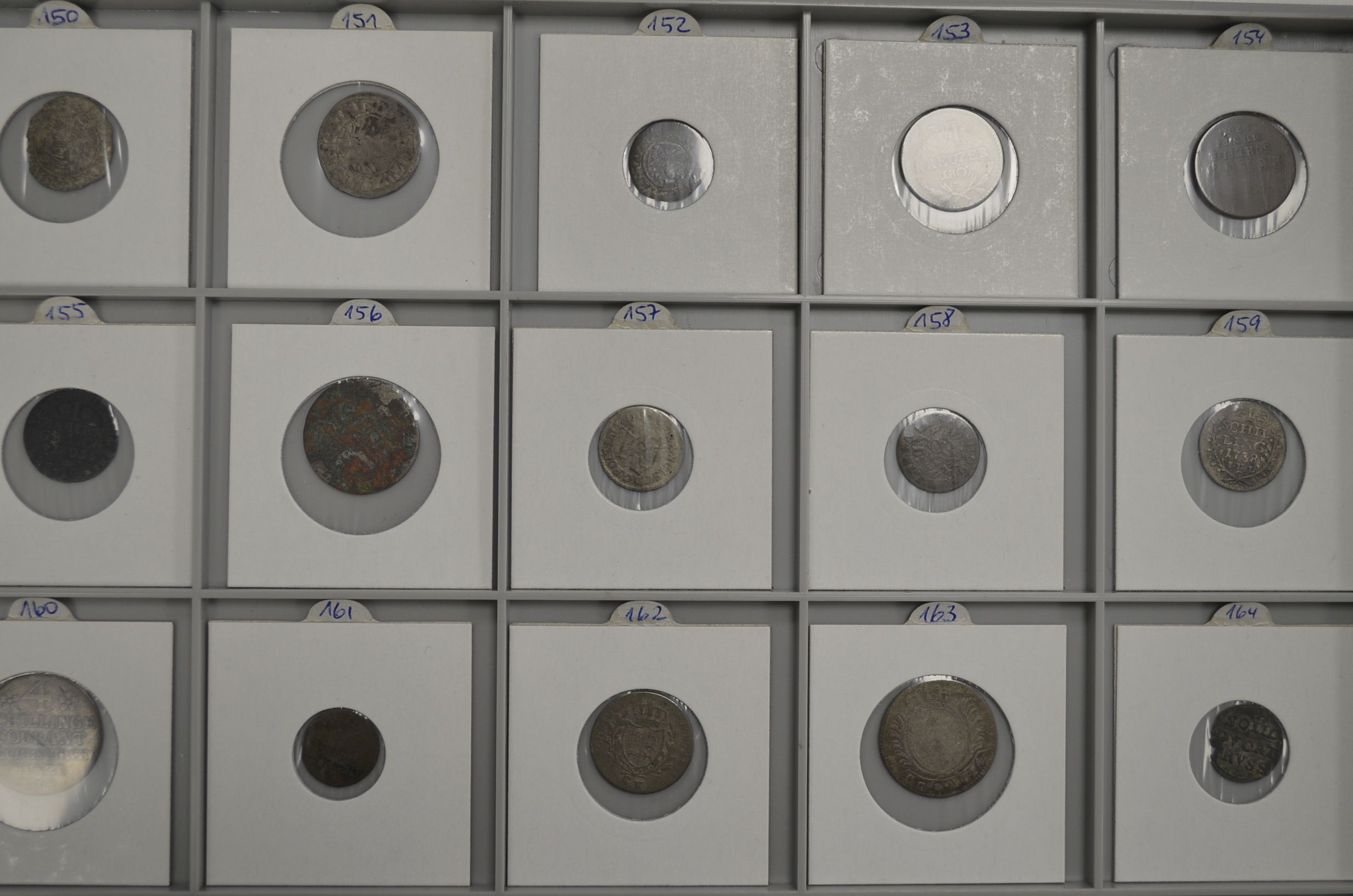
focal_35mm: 45
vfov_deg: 29.7
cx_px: 676
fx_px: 1688
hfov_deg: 43.7
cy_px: 448
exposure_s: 1/60
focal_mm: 30
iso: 320
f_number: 4.5
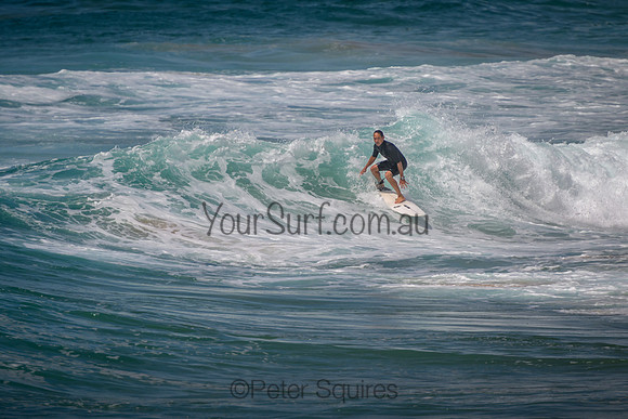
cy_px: 162
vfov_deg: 2.5
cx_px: 368
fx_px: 9585
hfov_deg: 3.8
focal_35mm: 549
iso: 140
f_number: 5.6
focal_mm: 400
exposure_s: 1/2000
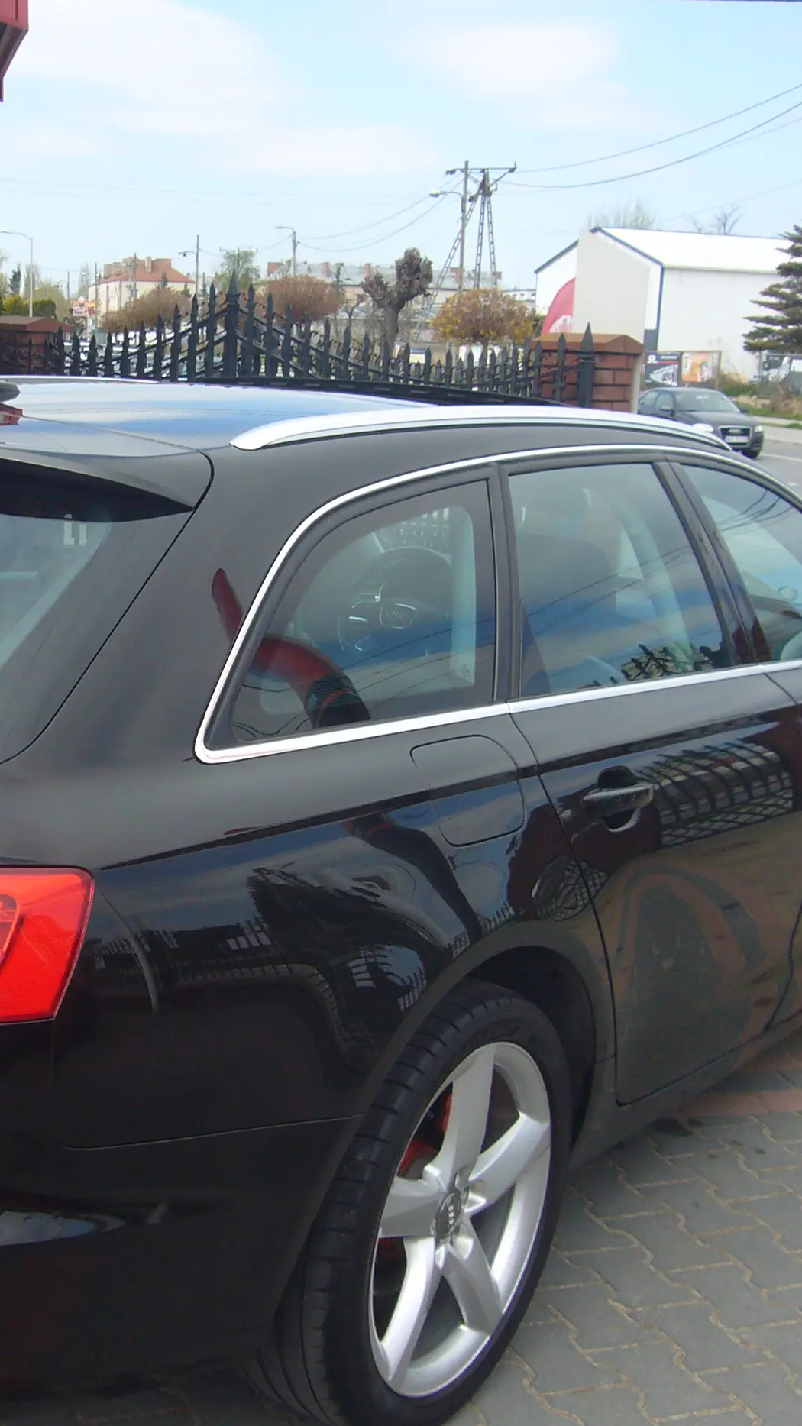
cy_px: 772
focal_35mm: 46
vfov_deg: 44.5
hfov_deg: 25.4
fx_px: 1739
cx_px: 128
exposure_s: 1/160
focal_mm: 4.6
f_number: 5.6
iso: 80
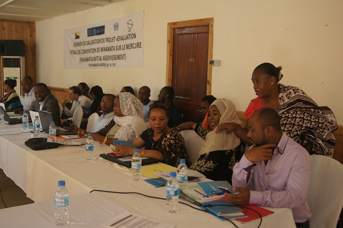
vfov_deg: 34.1
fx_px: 371
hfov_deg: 49.6
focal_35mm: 39
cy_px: 114
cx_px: 172
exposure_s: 1/60
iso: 500
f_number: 4.5
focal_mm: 26
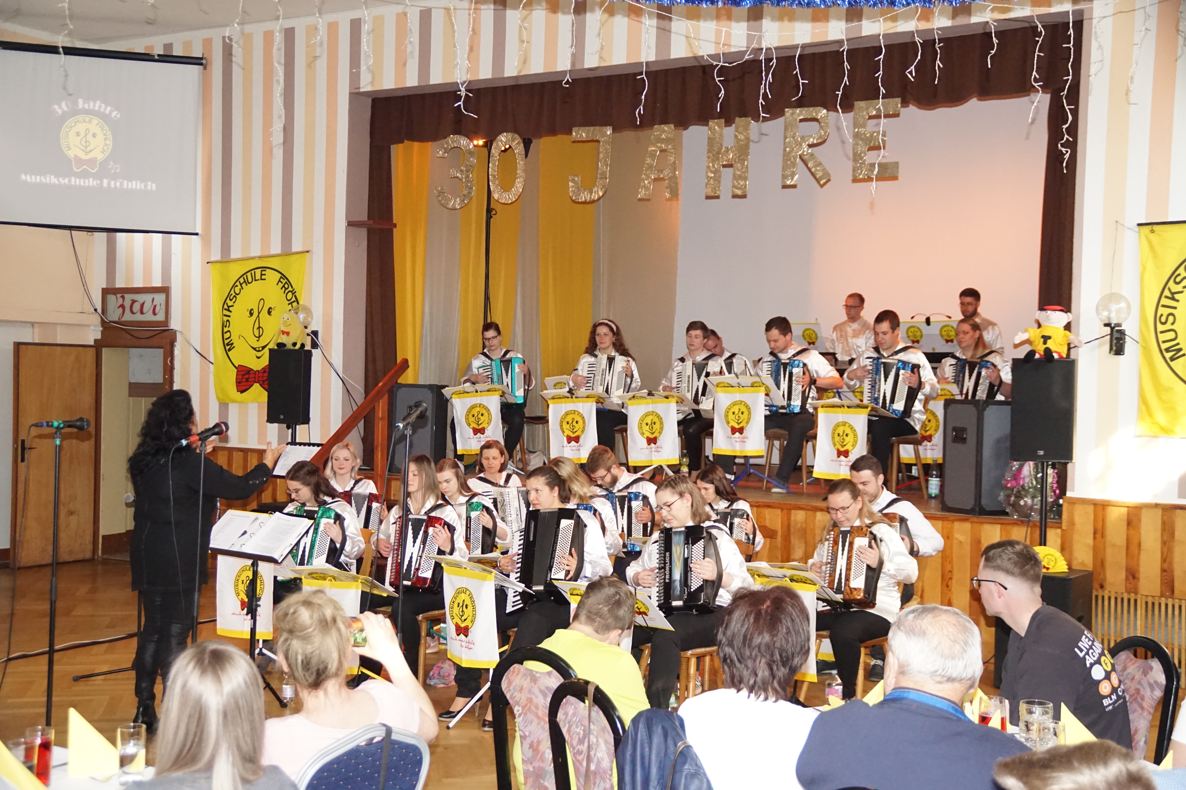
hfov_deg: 43.6
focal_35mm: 45
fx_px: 1482
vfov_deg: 29.9
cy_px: 395
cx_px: 593
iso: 3200
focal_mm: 30
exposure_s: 1/125
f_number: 4
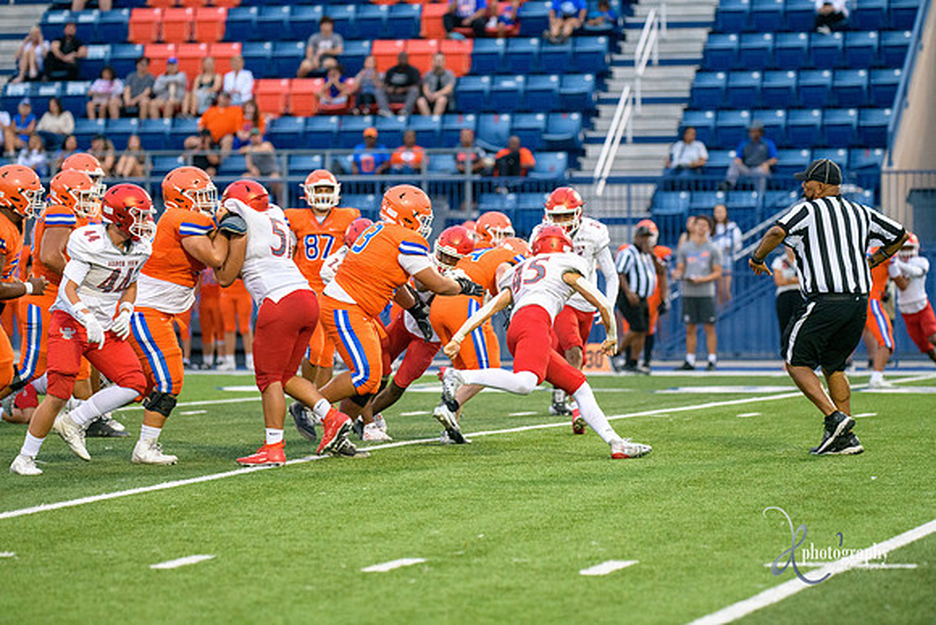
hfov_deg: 12.1
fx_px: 4421
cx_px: 468
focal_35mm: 170
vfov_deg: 8.1
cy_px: 312
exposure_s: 1/2000
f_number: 2.8
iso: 2500
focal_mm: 170
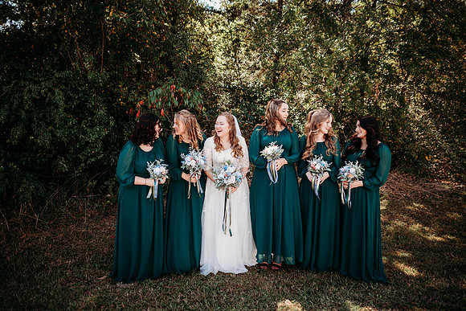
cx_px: 233
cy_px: 156
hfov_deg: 73.7
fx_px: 311
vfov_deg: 53.2
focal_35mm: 24
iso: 160
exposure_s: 1/800
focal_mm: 24
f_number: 2.2
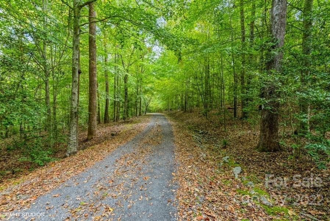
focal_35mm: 17
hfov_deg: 93.2
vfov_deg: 70.5
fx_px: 156
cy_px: 110
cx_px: 165
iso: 400
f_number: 7.1
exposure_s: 1/50
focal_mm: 17
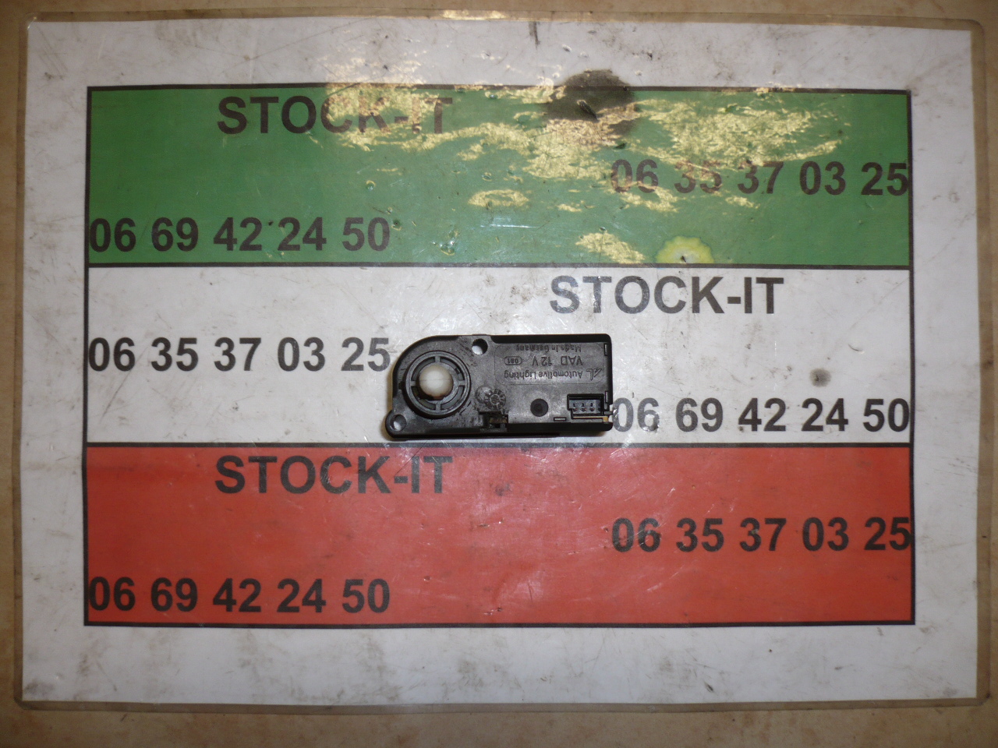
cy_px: 374
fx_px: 1009
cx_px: 499
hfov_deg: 52.6
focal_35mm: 35
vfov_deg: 40.7
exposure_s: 1/30
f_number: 2.8
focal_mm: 5.8
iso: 100
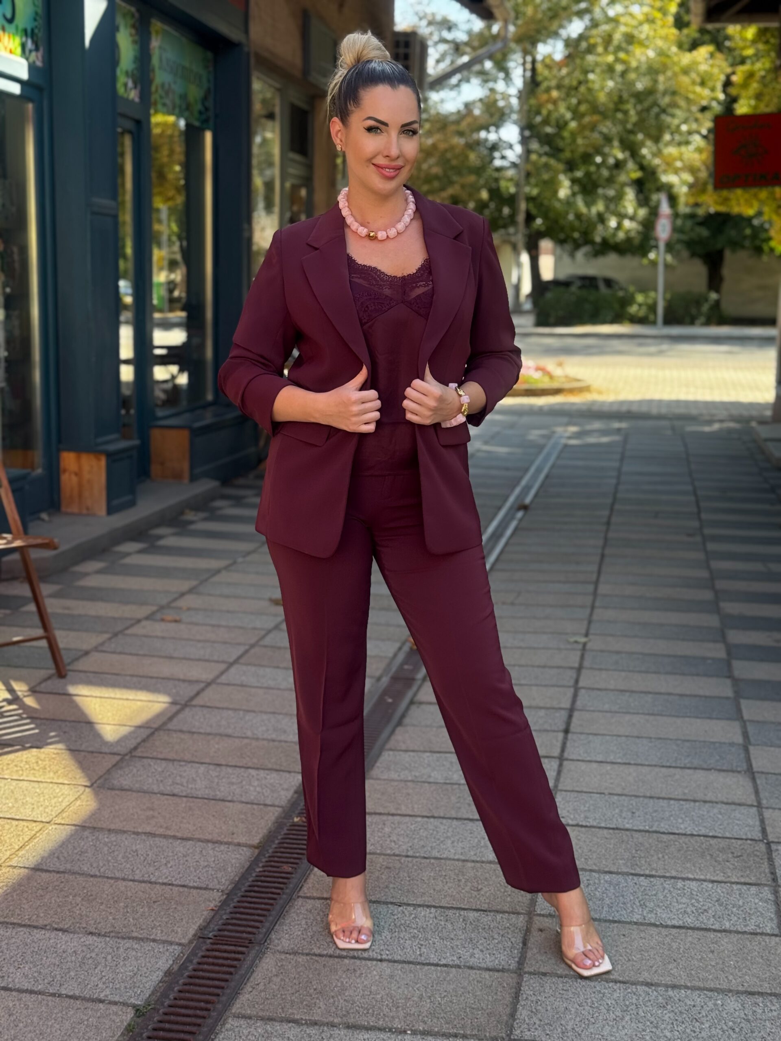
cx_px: 390
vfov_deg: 39.7
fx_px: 1444
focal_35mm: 48
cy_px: 520
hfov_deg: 30.3
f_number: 1.78
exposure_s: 1/377
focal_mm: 6.76
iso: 64
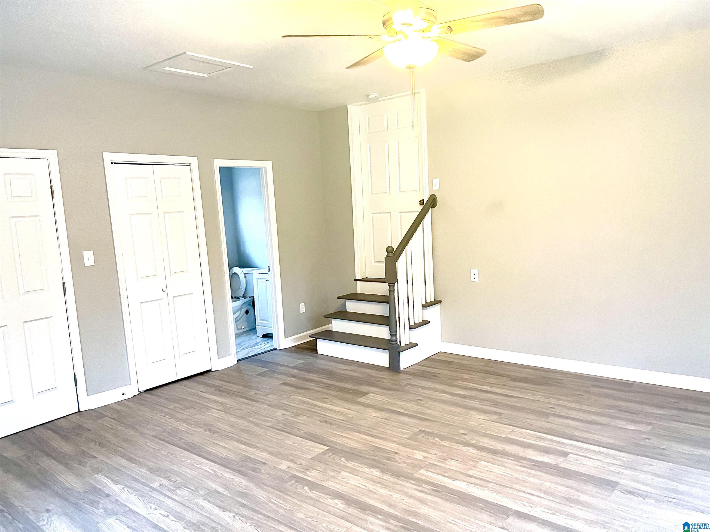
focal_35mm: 26
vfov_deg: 53.1
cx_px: 355
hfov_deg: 67.3
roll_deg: +2.4
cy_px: 266
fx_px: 533
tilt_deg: -7.2
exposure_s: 1/60
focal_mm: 5.1
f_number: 1.6
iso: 500
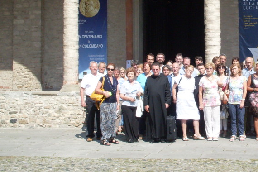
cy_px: 35
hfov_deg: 27.6
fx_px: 509
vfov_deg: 19.0
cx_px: 225
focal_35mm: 71
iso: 80
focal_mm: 6.3
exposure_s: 1/180
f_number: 8.4
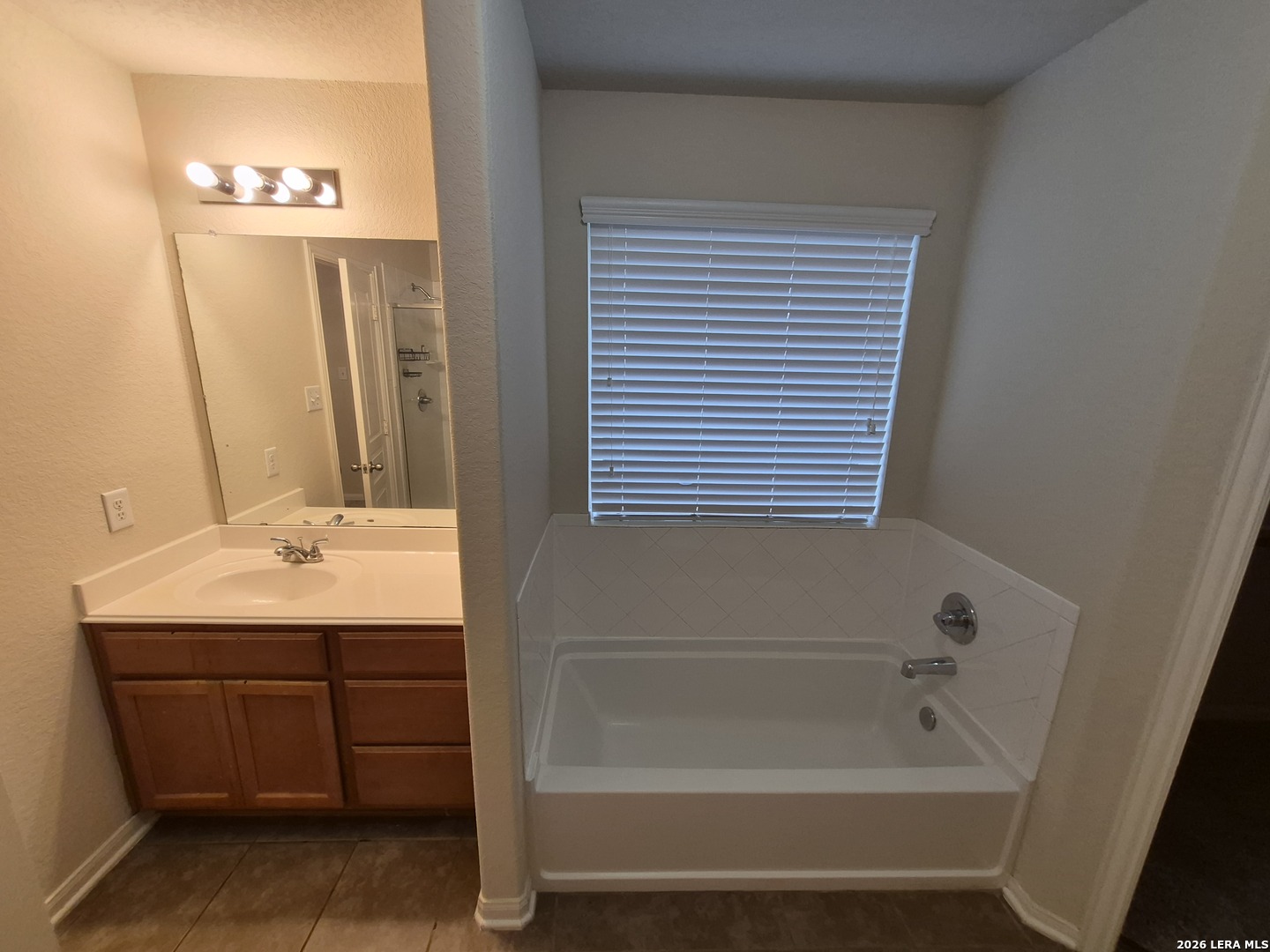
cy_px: 476
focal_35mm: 13
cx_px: 635
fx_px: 477
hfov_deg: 106.2
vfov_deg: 89.9
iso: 100
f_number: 2.2
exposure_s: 1/60
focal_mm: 1.74
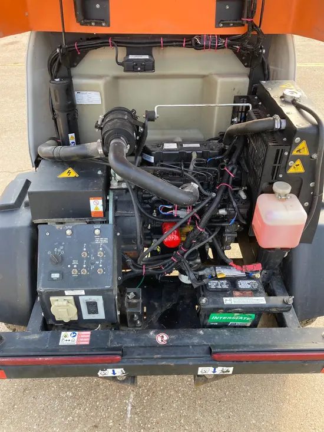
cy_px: 216
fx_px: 349
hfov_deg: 49.8
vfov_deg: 63.4
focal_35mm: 28
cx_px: 162
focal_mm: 3.99
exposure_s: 1/121
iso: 32
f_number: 1.8
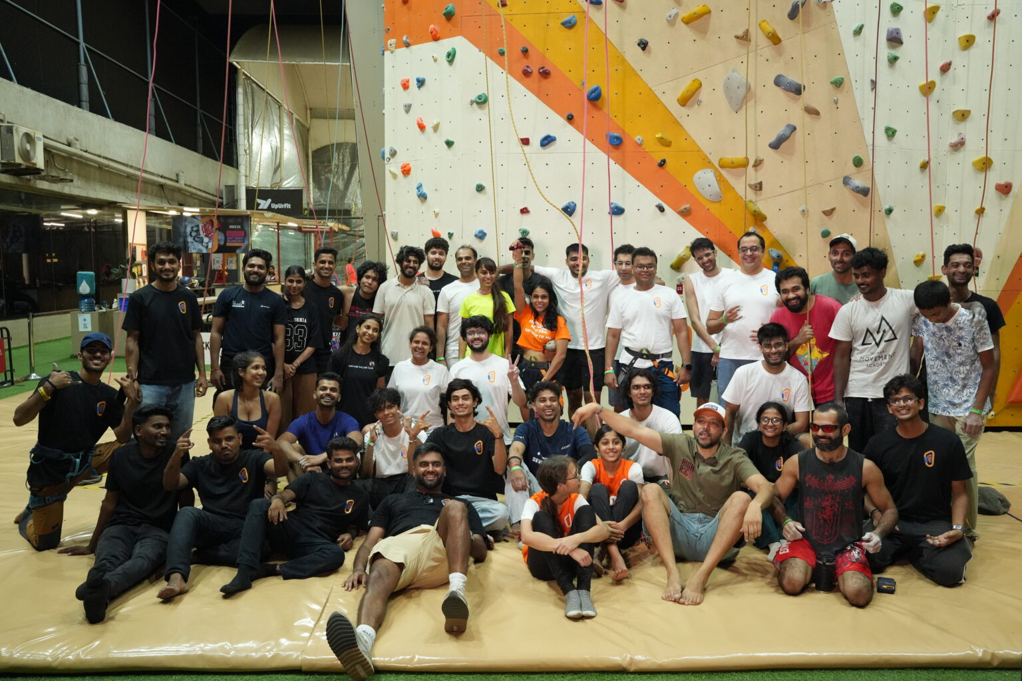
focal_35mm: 29
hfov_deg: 63.0
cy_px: 340
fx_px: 835
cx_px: 511
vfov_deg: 44.4
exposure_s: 1/160
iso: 6400
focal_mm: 29.4
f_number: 5.6
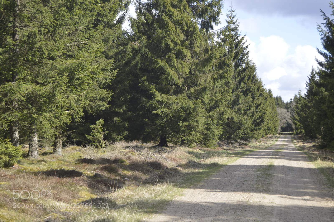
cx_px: 167
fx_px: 765
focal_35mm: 82
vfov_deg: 16.5
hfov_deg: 24.6
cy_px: 111
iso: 100
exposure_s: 1/200
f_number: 5.6
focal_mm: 55
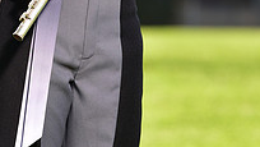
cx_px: 94
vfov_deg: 2.0
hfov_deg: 3.6
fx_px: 4118
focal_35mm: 597
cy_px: -125
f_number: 5
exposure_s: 1/250
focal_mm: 200
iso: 80
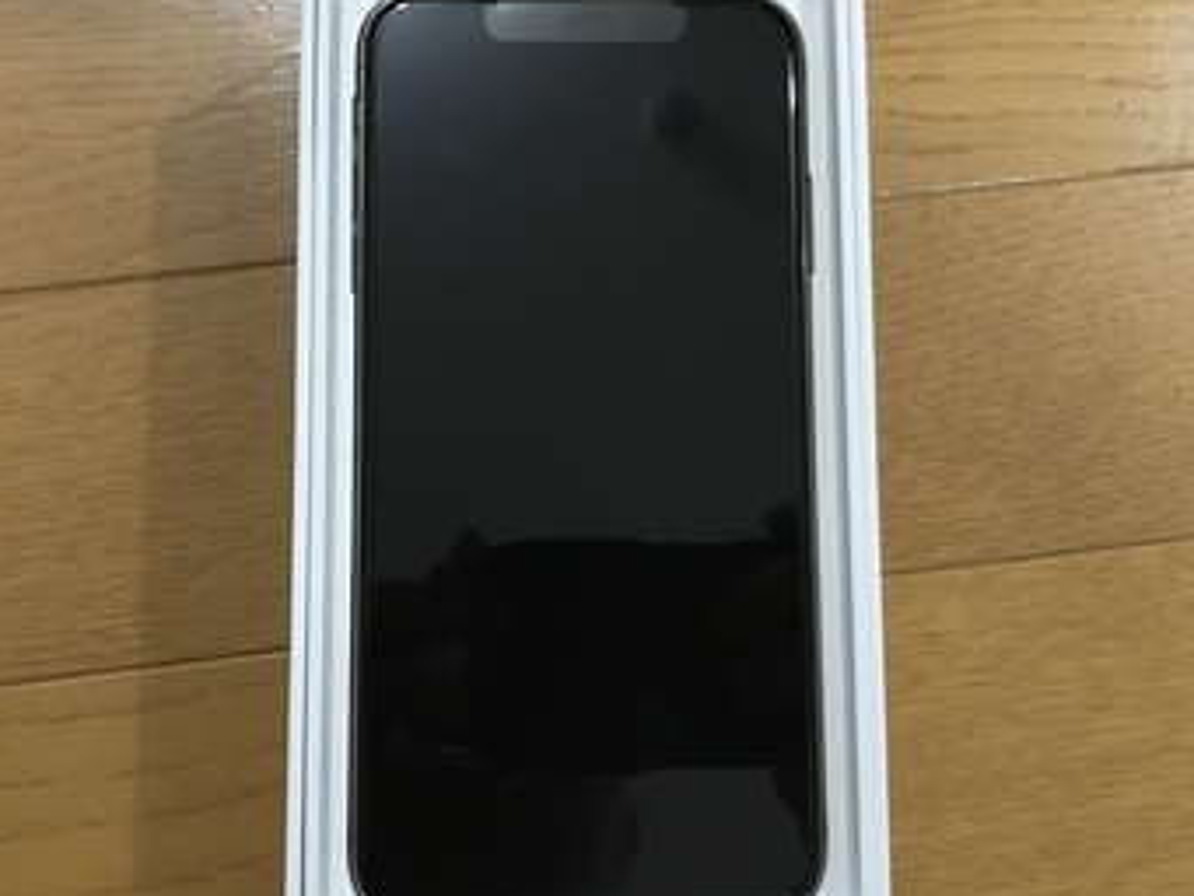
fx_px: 1415
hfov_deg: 45.7
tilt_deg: -83.0
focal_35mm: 41
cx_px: 560
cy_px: 418
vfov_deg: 35.1
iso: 100
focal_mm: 3.99
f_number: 1.8
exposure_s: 1/13
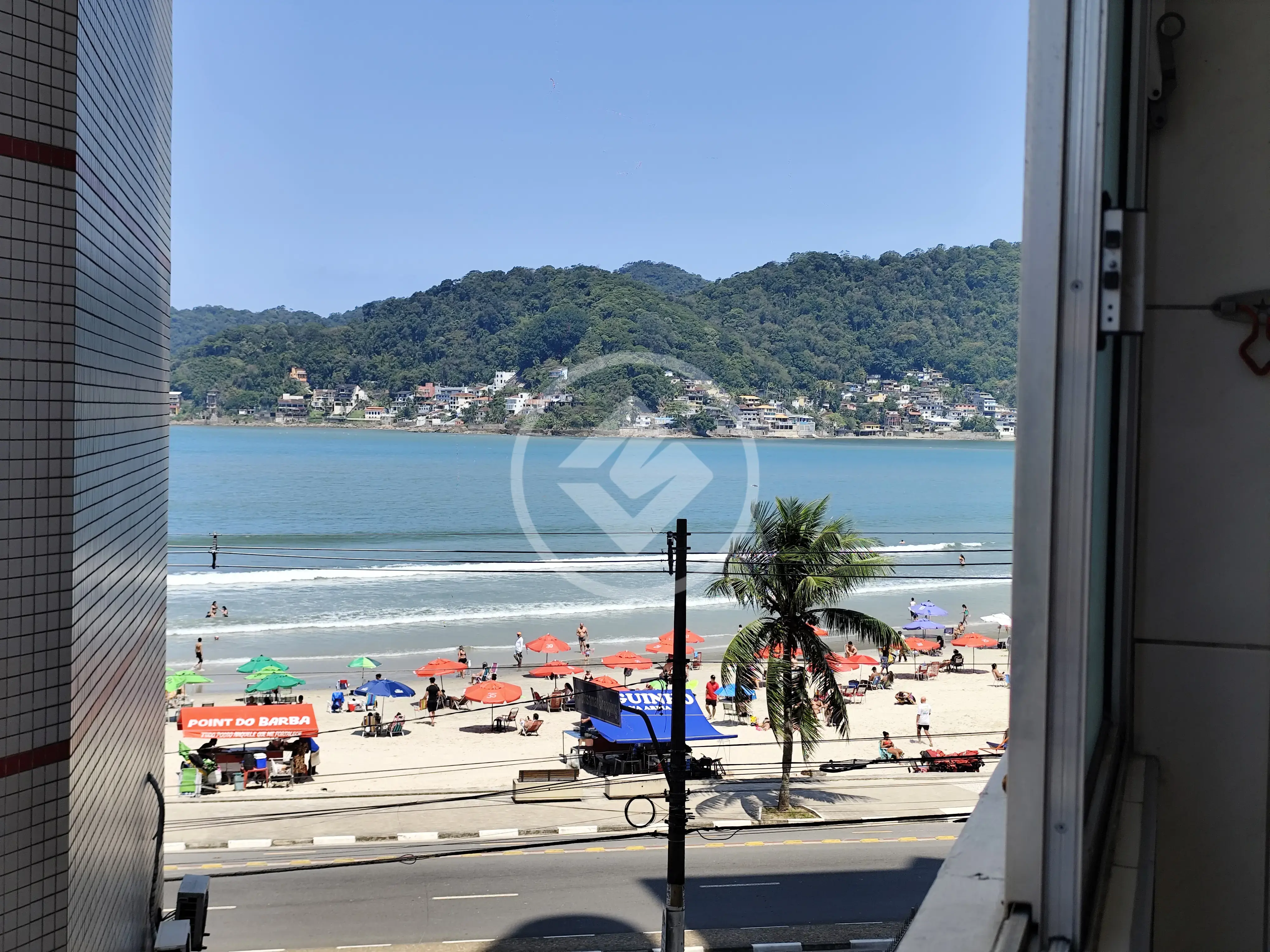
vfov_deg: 31.5
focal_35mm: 46
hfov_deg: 41.2
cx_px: 635
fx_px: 1688
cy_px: 476
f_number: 1.65
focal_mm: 6.19
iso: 50
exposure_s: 1/1173
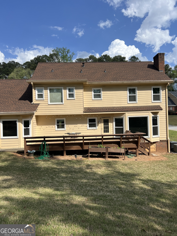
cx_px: 88
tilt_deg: +2.8
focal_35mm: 26
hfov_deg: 53.1
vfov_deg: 67.3
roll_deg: +1.7
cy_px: 118
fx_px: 177
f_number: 1.5
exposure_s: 1/4630
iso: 50
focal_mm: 5.7
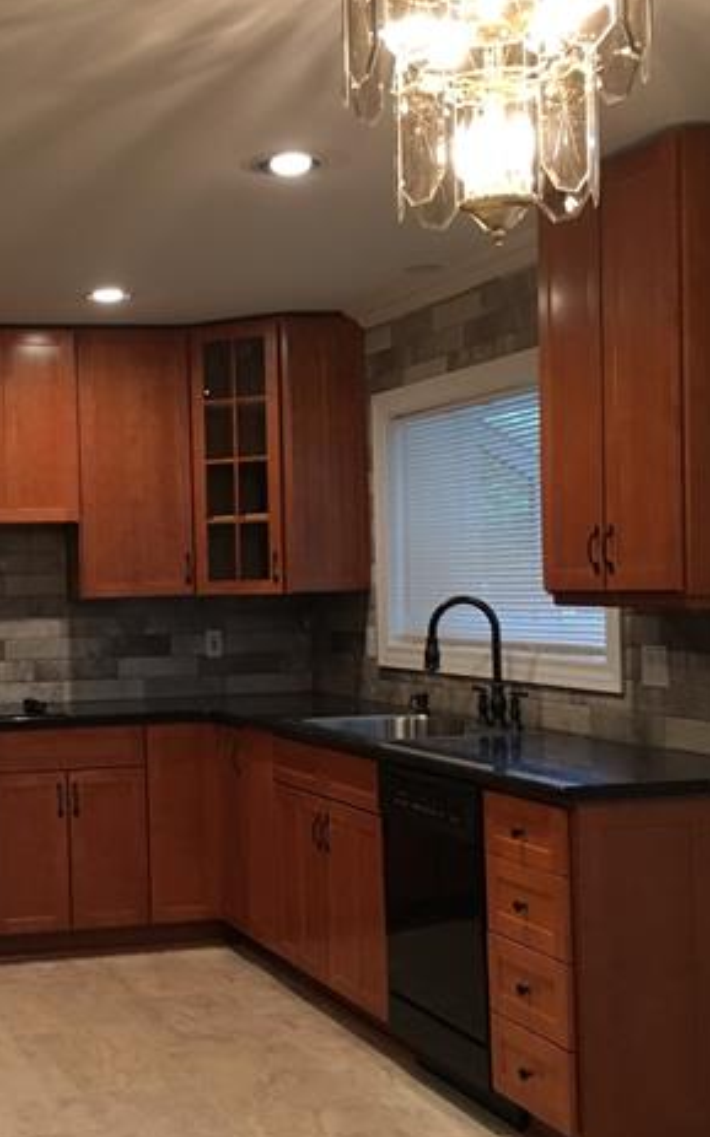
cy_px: 602
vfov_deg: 39.6
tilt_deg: -1.4
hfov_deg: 24.5
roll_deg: +2.5
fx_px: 1580
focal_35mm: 51
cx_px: 57
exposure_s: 1/30
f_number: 2.2
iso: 125
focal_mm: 4.15
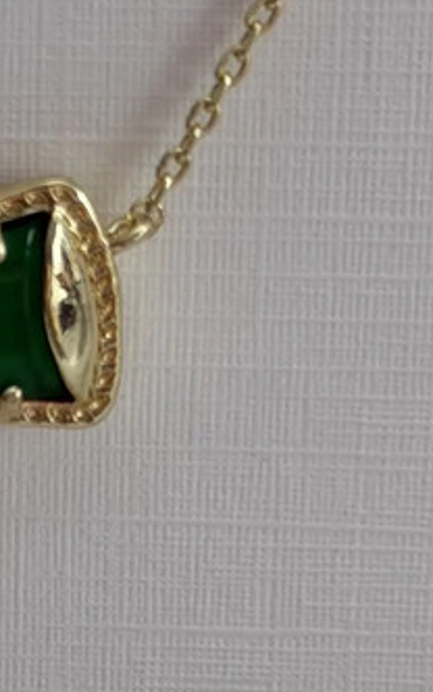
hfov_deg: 6.4
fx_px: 3845
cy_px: 314
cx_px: -146
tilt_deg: -41.3
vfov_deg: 10.3
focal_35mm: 204
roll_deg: +0.9
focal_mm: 6.76
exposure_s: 1/187
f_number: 1.78
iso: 50
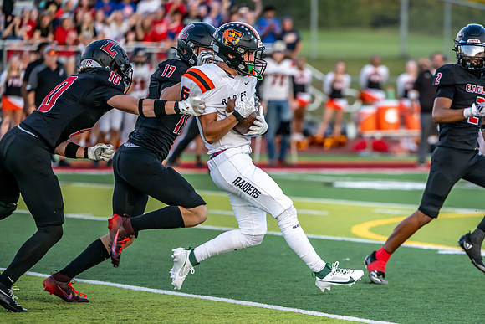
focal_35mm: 300
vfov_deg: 4.6
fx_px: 4042
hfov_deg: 6.9
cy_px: 205
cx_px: 364
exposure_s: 1/1000
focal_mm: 200
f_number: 2.8
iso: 400
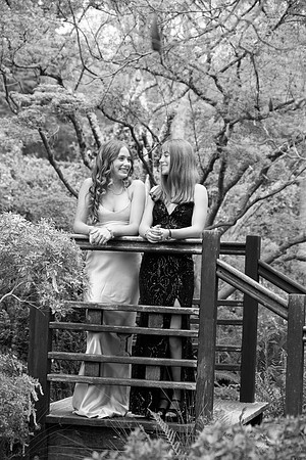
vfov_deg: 19.5
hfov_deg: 13.0
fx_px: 1339
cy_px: 230
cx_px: 153
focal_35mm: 105
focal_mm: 105
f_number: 6.3
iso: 1250
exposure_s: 1/640
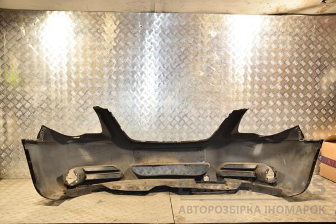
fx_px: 336
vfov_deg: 36.9
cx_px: 168
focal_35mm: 36
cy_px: 112
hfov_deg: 53.1
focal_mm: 24
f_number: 5.6
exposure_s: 1/200
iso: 800
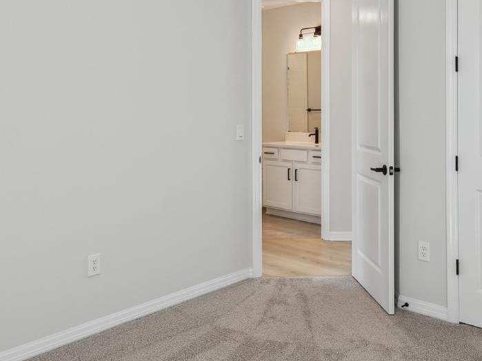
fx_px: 459
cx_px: 276
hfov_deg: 55.1
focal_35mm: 33
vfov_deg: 42.4
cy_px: 123
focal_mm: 10
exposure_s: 1/40
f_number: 7.1
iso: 100
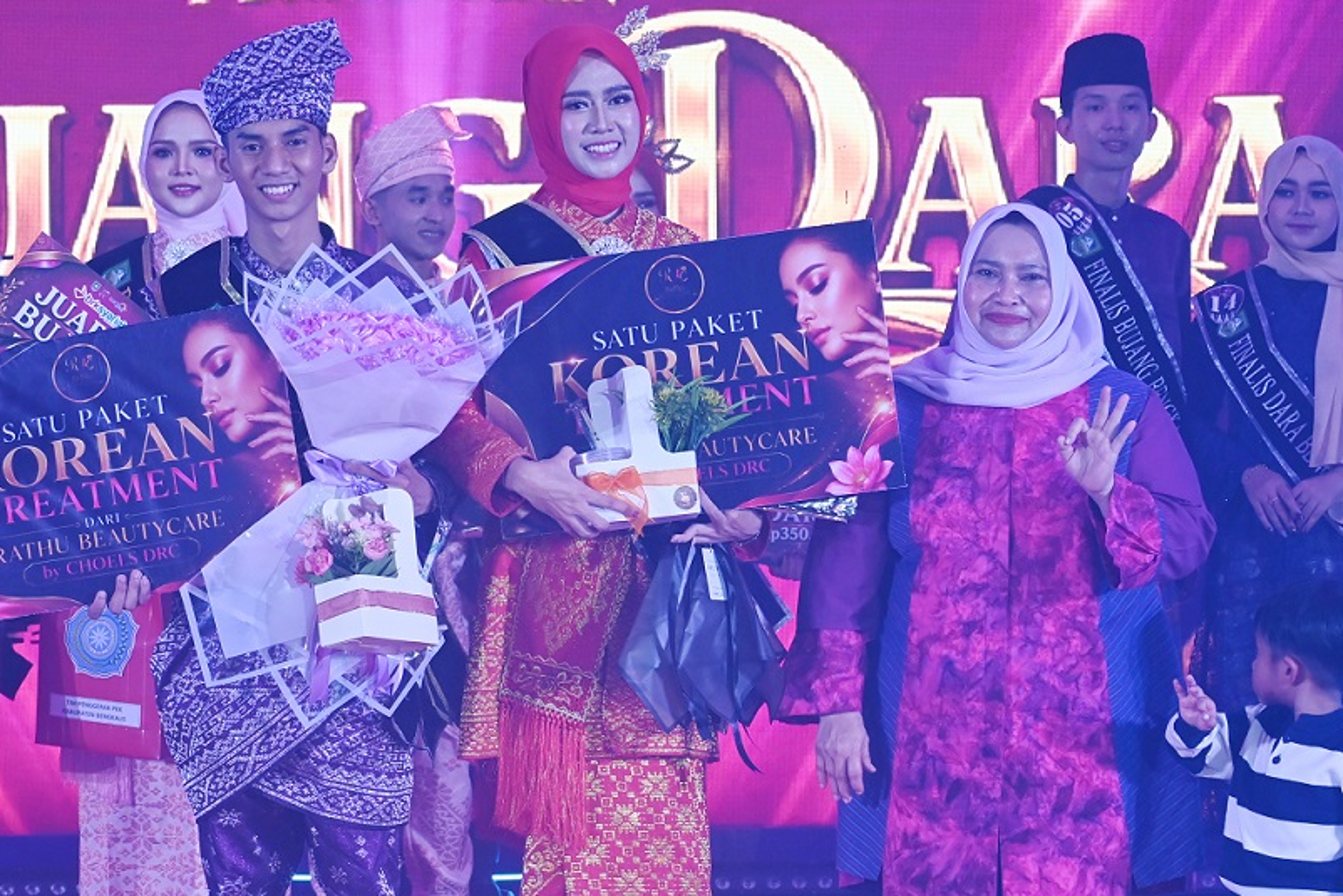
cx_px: 376
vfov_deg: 8.3
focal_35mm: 165
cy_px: 501
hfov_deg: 12.4
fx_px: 6156
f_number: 4.8
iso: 900
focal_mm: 66
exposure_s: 1/125
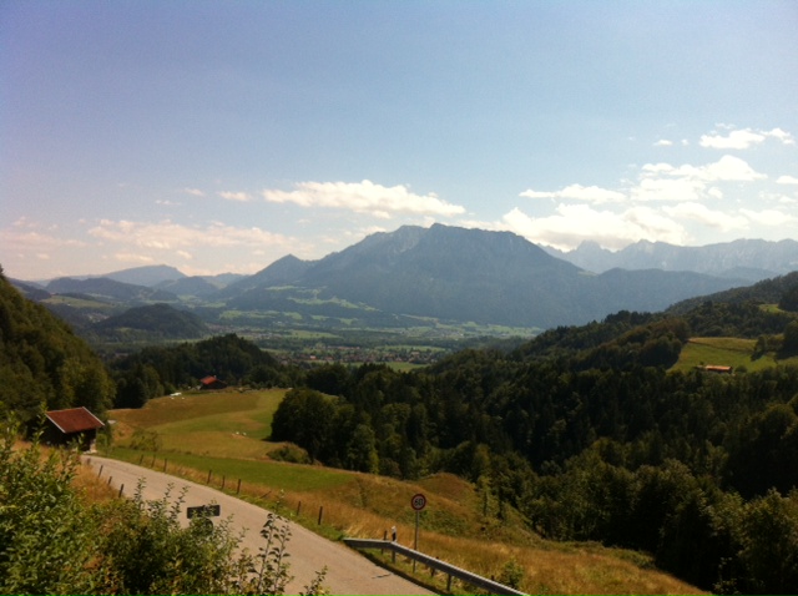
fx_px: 806
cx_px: 399
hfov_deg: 52.7
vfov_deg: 40.6
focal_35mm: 35
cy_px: 298
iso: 80
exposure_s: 1/1774
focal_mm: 3.85
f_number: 2.8
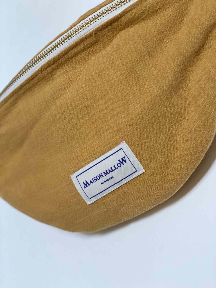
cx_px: 108
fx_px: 433
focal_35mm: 52
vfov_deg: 36.8
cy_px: 144
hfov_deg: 28.0
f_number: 2
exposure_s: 1/68
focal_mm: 6
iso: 250
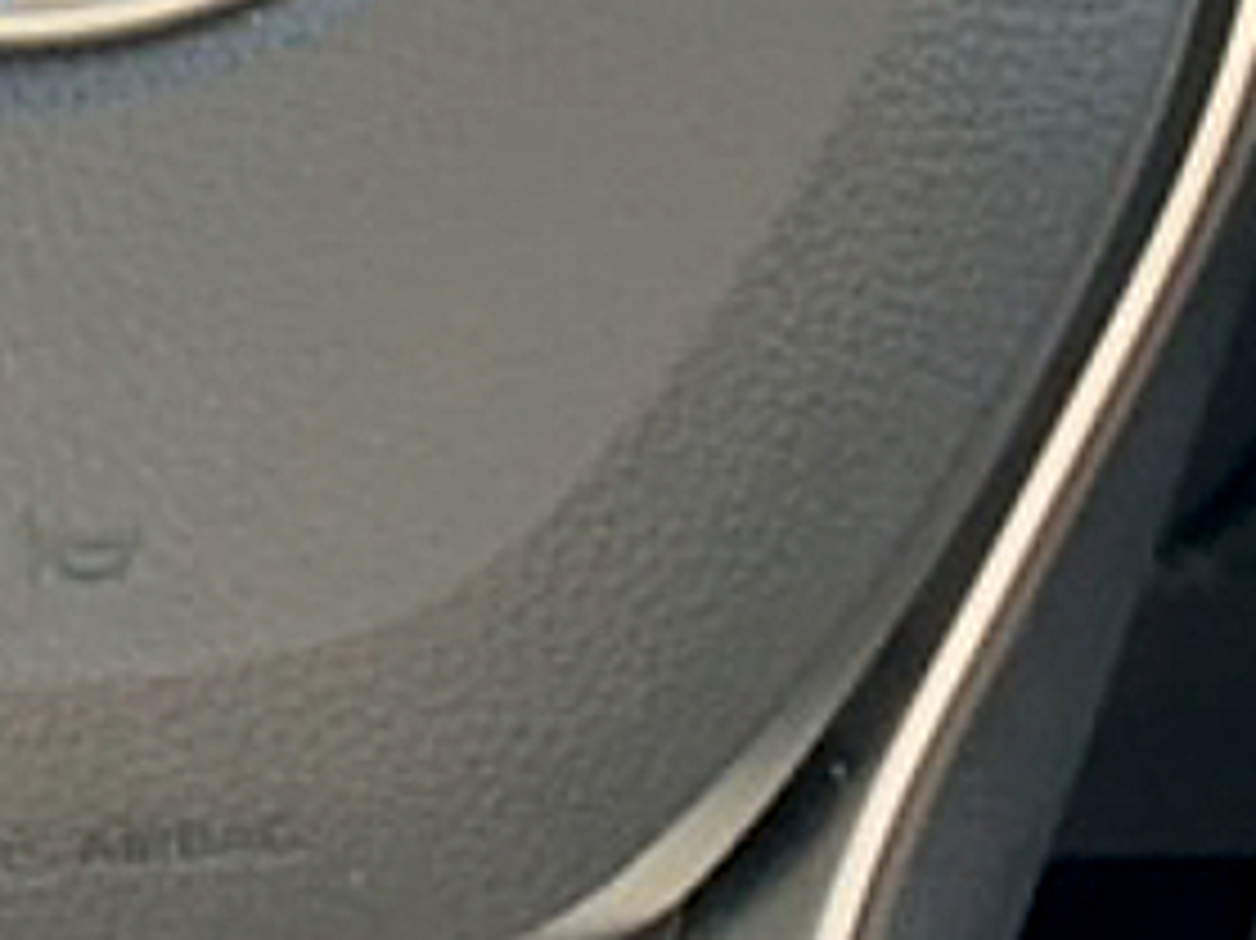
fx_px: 6238
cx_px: 131
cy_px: -495
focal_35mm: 172
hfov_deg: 11.4
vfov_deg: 8.4
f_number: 1.8
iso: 32
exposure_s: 1/60
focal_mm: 3
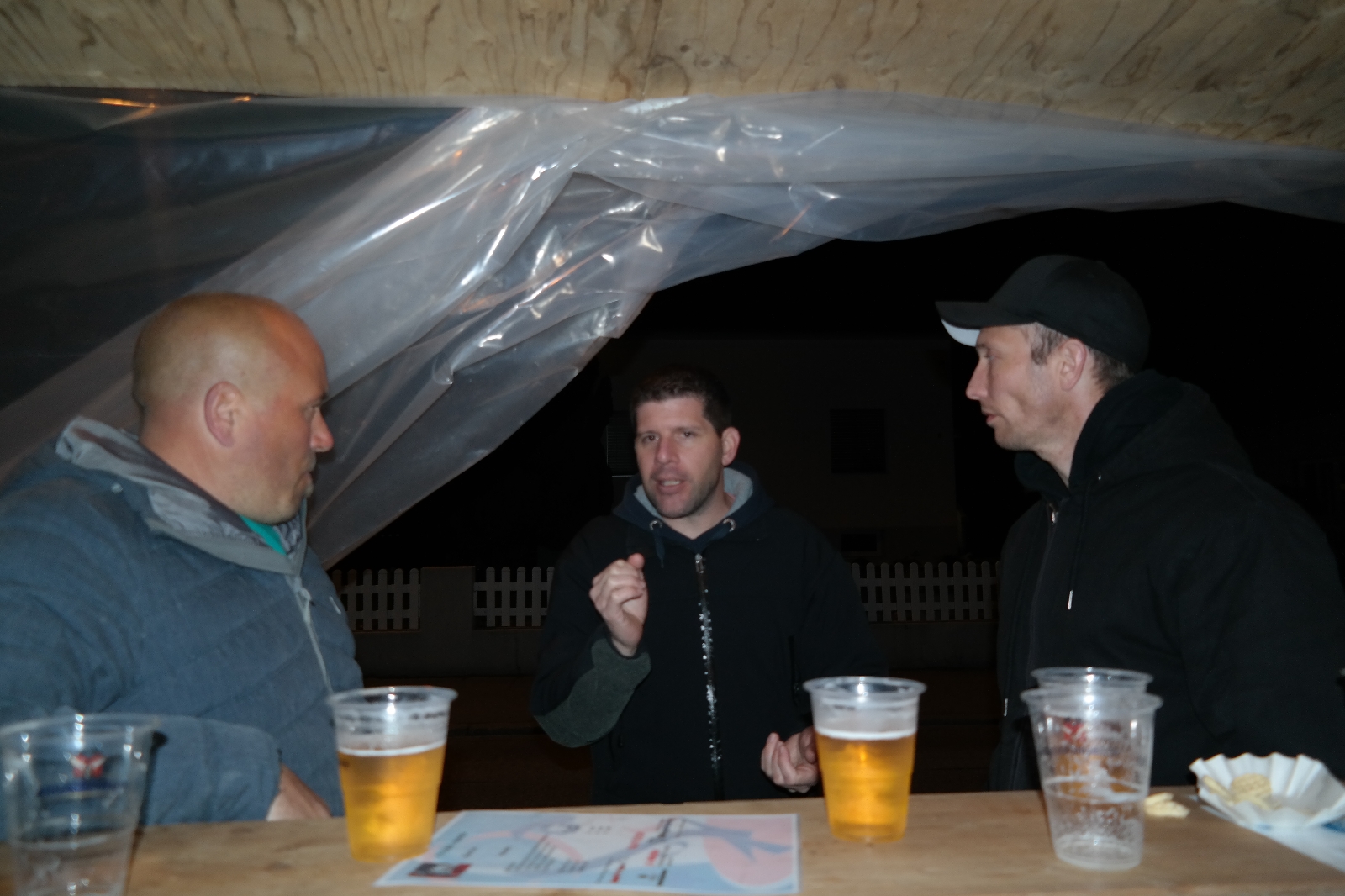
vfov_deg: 47.9
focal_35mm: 27
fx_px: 1008
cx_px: 672
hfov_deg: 67.4
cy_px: 448
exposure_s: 1/40
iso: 400
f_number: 3.5
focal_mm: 18
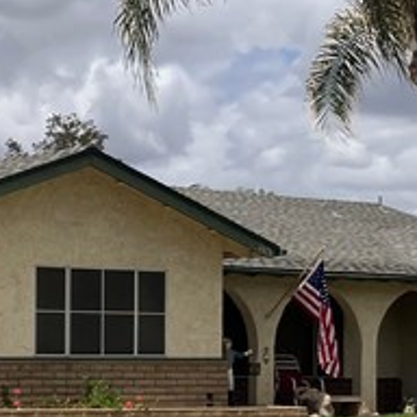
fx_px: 1799
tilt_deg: +1.6
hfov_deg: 12.9
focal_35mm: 132
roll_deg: -0.5
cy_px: 345
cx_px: -100
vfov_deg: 13.1
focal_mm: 3.99
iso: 32
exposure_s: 1/3472
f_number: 1.8
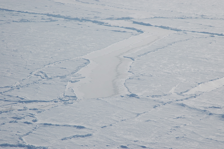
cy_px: 74
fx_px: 653
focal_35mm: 105
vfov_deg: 13.0
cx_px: 112
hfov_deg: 19.5
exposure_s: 1/500
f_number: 11
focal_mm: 70
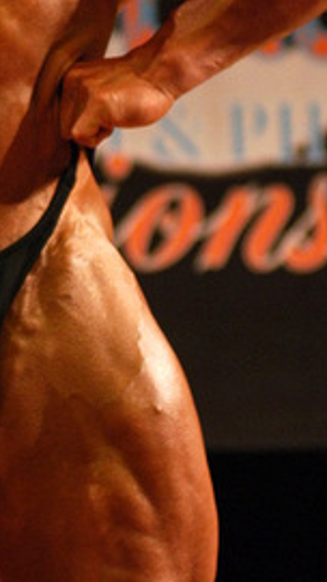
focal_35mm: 280
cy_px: 39
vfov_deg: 7.7
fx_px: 4313
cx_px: -60
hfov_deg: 4.3
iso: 640
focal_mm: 80
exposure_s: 1/125
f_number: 2.8
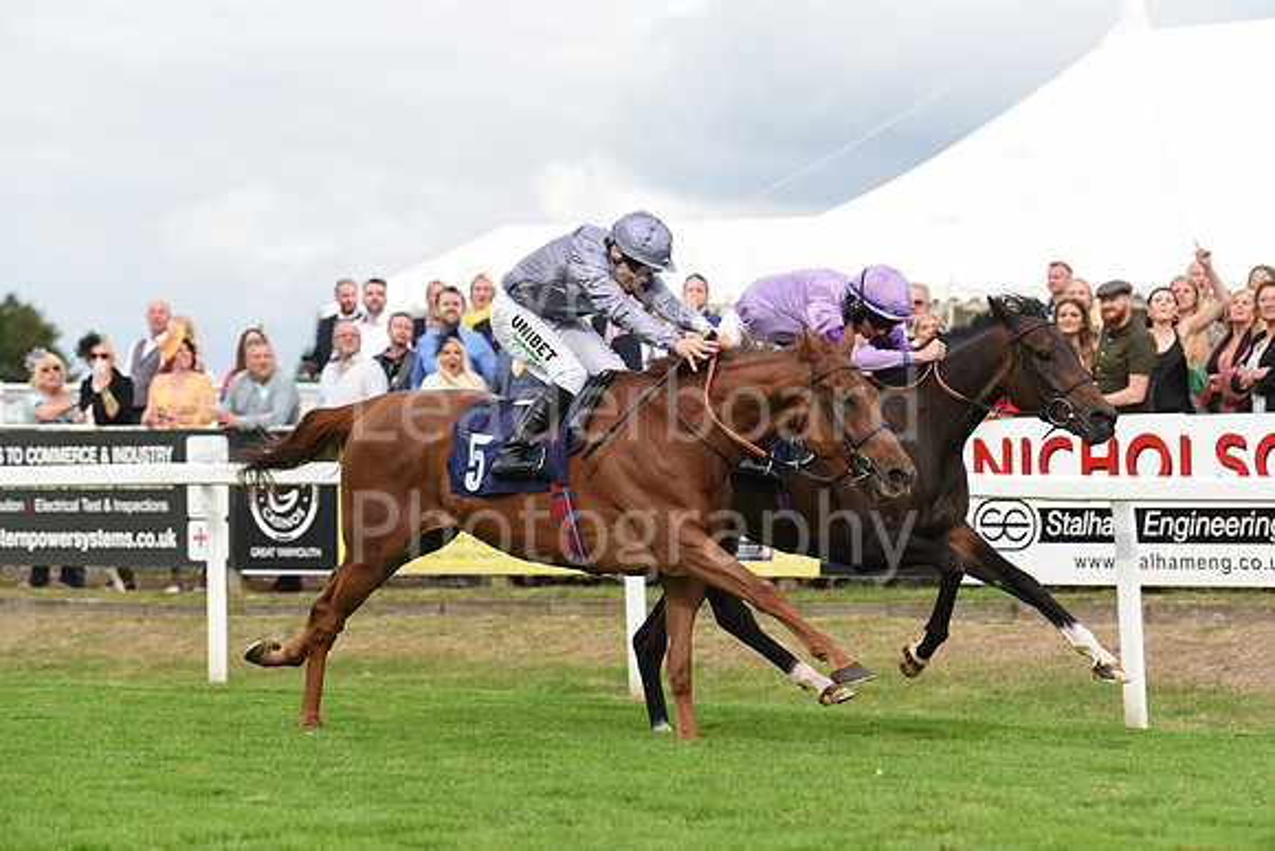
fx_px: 5668
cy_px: 426
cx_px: 638
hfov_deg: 12.8
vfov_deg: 8.6
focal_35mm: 160
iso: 1000
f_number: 5
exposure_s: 1/2500
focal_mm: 160
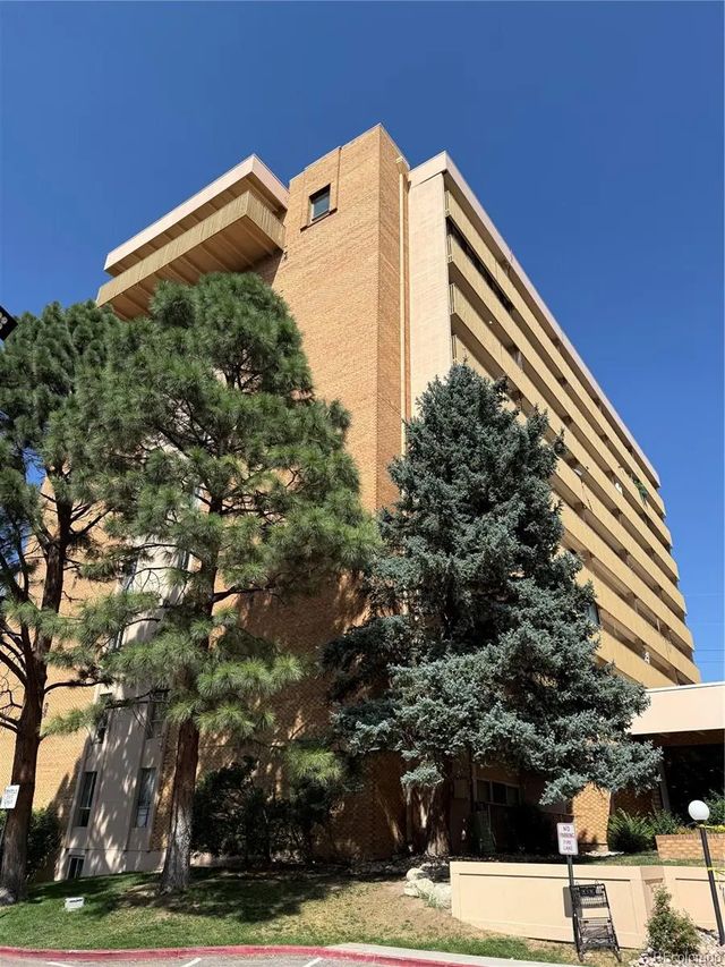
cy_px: 484
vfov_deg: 71.6
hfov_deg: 56.8
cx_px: 362
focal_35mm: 24
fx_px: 670
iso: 80
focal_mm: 6.76
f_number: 1.78
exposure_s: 1/3953
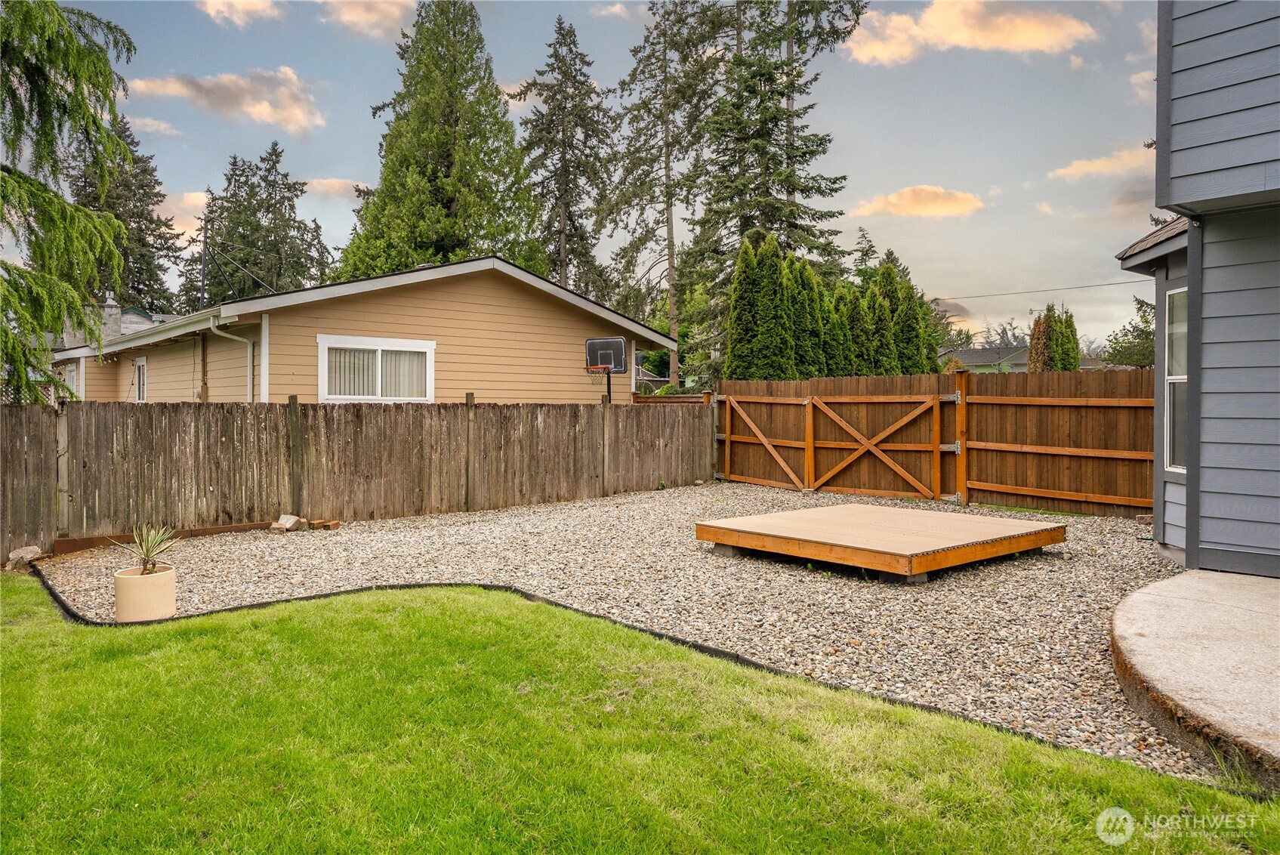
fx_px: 854
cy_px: 428
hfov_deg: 73.7
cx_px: 640
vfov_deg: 53.2
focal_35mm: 24
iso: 80
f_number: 7.1
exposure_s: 1/60
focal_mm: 24
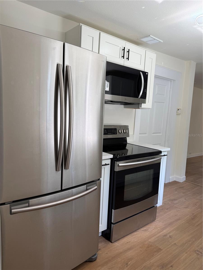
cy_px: 135
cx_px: 102
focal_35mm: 24
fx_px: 188
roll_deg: -3.5
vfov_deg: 71.6
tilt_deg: -6.3
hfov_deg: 56.8
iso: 50
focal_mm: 6.76
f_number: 1.78
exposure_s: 1/123
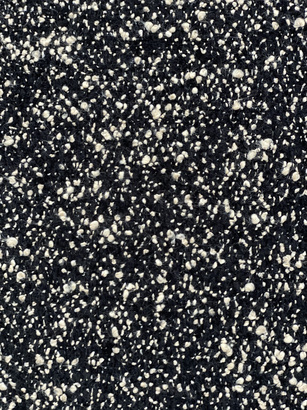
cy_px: 205
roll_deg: +0.2
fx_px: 615
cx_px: 154
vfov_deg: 36.8
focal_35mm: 52
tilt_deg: -25.4
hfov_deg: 28.0
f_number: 2
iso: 320
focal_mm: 6
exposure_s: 1/24
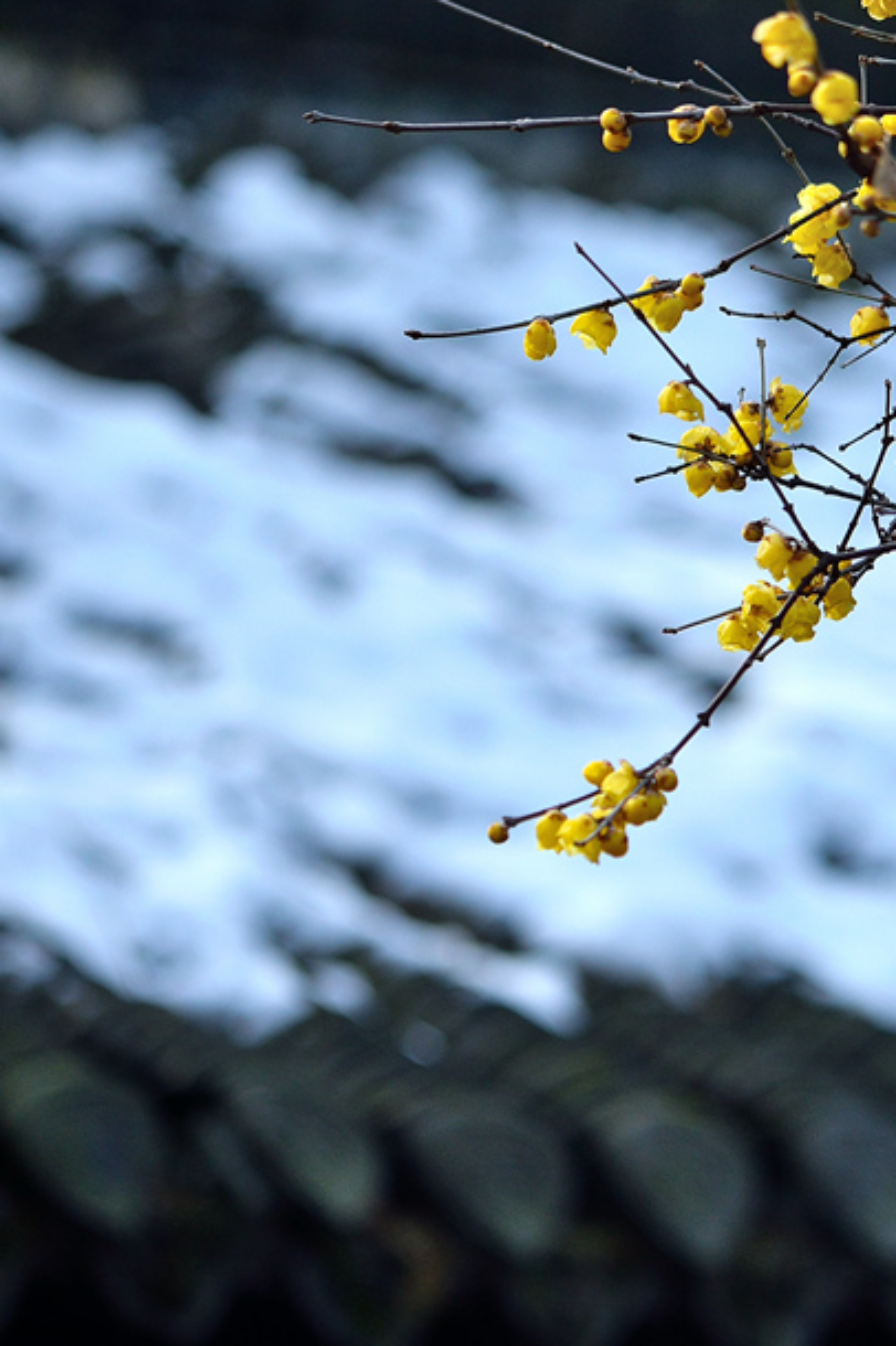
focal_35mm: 443
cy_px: 685
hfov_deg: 3.1
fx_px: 16556
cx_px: 845
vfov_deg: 4.7
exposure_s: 1/500
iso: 100
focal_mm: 180
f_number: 5
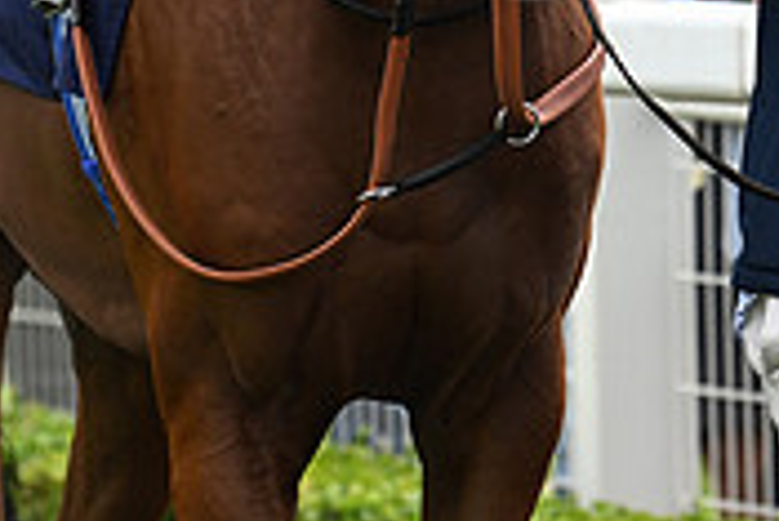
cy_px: -323
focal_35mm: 662
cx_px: 534
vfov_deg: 2.1
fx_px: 14336
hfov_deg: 3.1
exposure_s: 1/1600
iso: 500
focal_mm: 200
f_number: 5
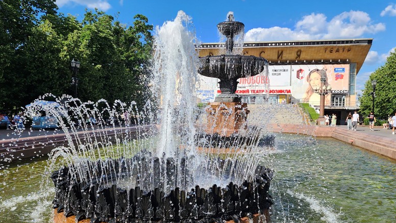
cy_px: 132
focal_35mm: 26
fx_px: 273
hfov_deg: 71.9
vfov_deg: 44.2
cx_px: 203
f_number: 1.8
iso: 12
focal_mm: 6.4
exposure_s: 1/777
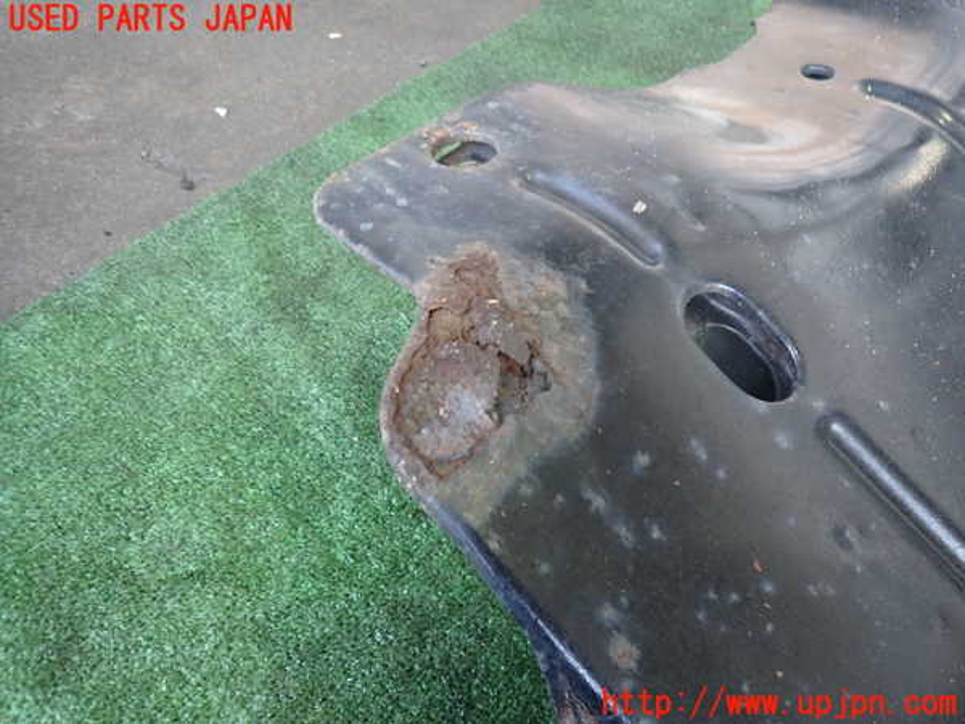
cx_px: 482
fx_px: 697
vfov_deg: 54.9
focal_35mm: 25
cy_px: 362
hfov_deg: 69.4
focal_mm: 4.5
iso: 200
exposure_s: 1/60
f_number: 2
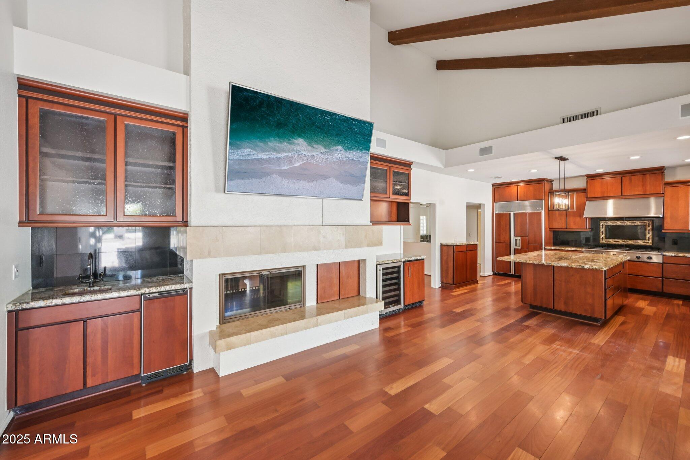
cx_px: 345
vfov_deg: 81.2
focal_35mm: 14
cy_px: 230
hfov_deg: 104.3
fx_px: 268
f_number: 8
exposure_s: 1/25
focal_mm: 14
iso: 500
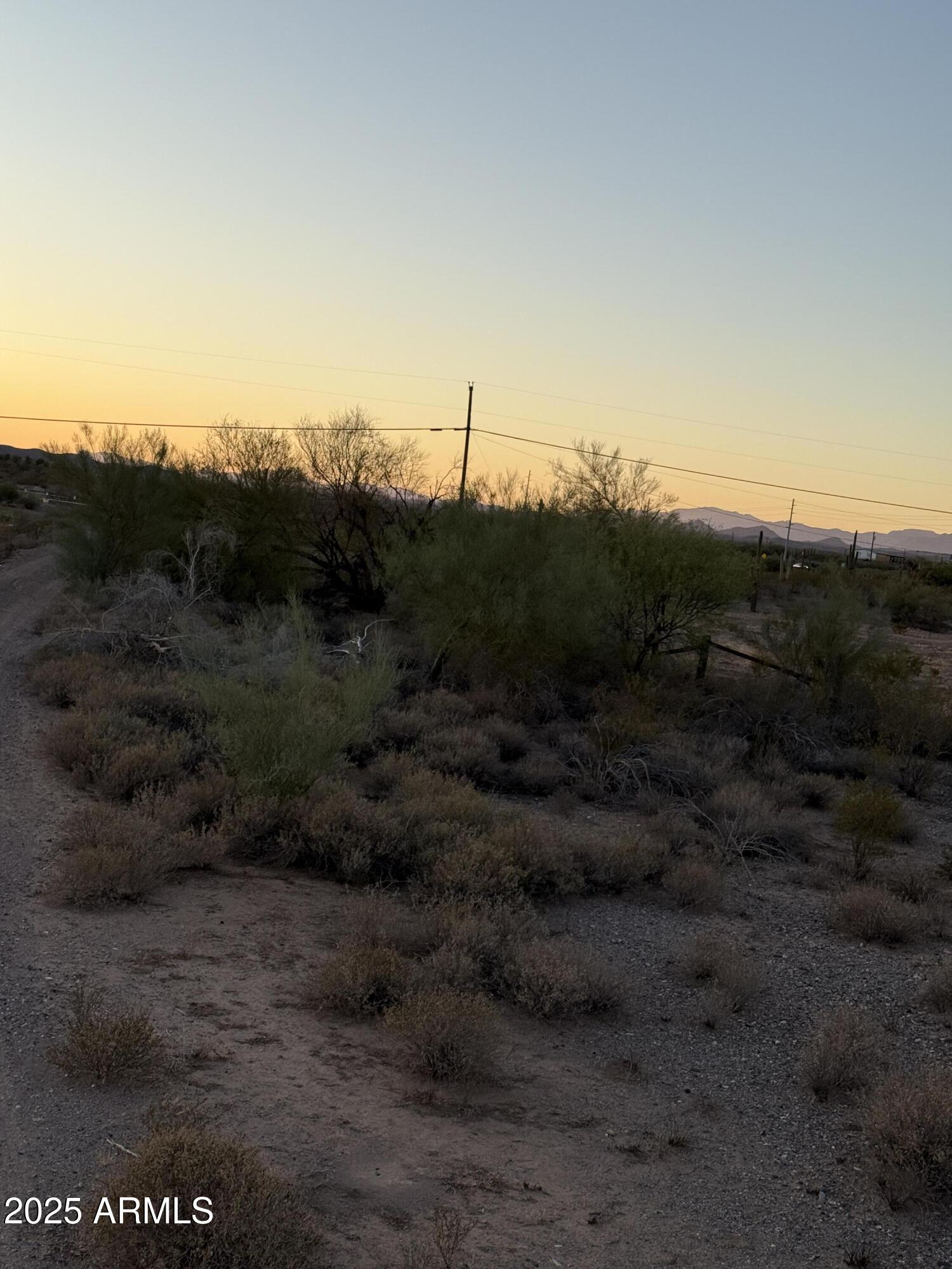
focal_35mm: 48
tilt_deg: -2.9
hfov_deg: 30.3
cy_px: 634
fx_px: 1760
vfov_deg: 39.7
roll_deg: -5.5
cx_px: 476
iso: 64
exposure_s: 1/951
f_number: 1.78
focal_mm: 6.76
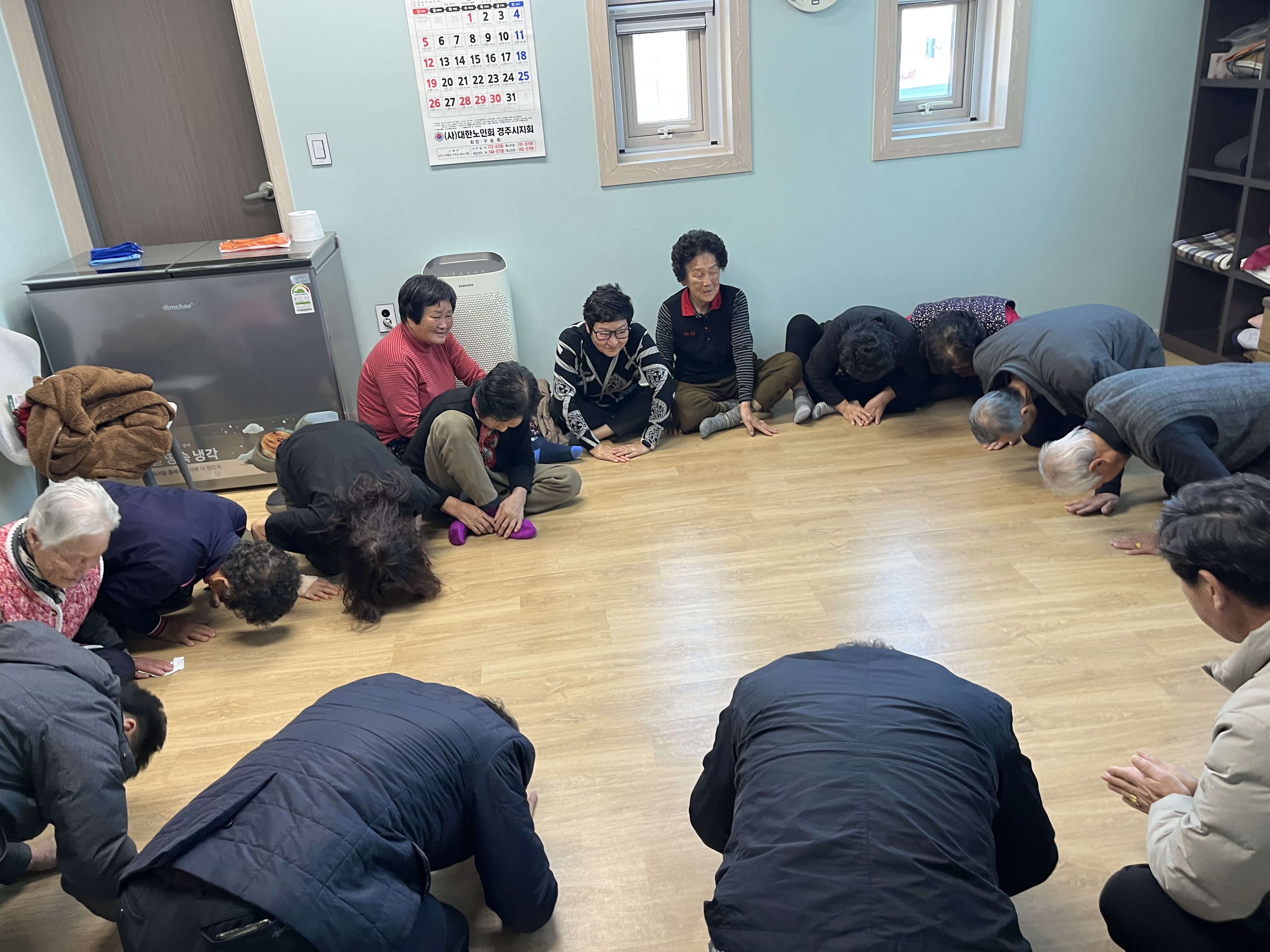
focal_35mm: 26
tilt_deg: -25.6
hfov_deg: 67.3
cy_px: 476
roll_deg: +4.6
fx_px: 954
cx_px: 635
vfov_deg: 53.1
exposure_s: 1/60
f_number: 1.6
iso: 125
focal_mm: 5.1
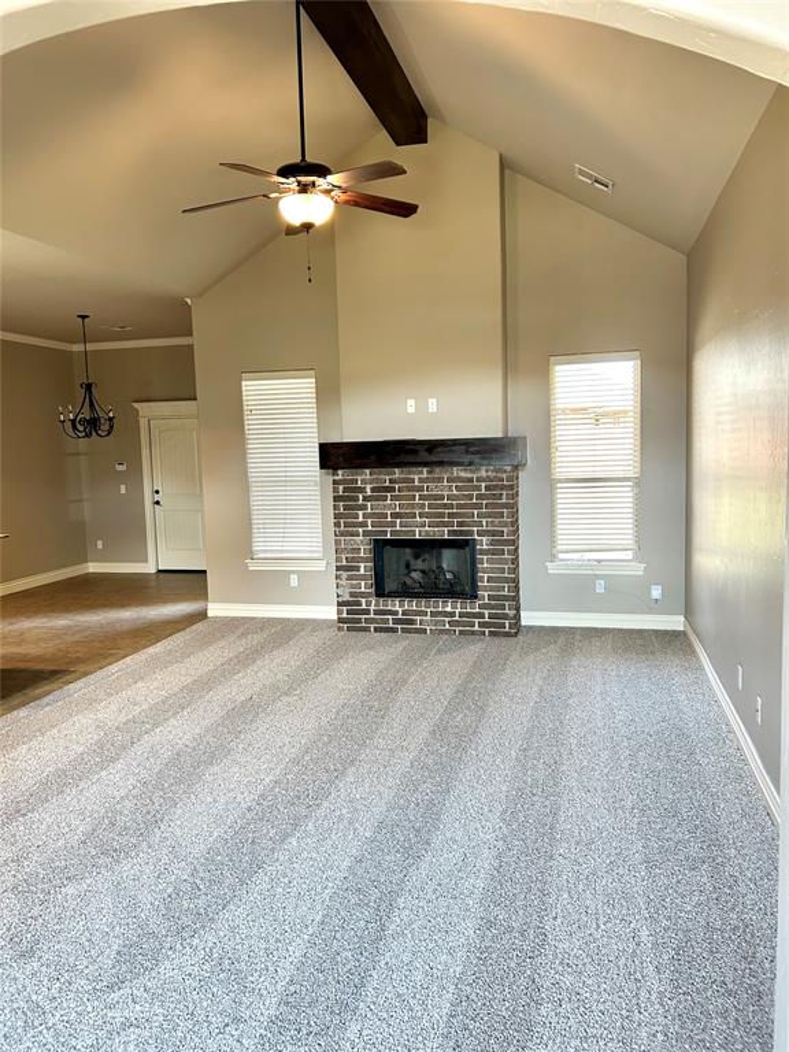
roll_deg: +2.3
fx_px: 790
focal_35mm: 26
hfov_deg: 53.1
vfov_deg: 67.3
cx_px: 394
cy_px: 526
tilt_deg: -5.0
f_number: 1.5
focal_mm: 5.7
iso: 160
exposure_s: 1/60
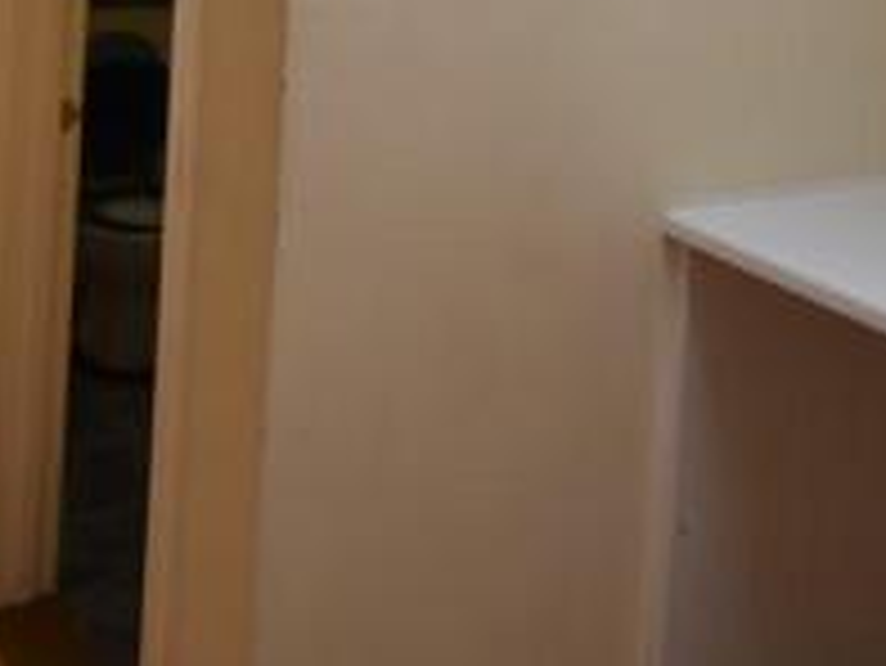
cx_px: 452
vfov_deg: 27.2
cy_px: -101
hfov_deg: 39.6
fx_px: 1229
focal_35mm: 48
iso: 560
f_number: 4.5
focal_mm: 10
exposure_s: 1/250
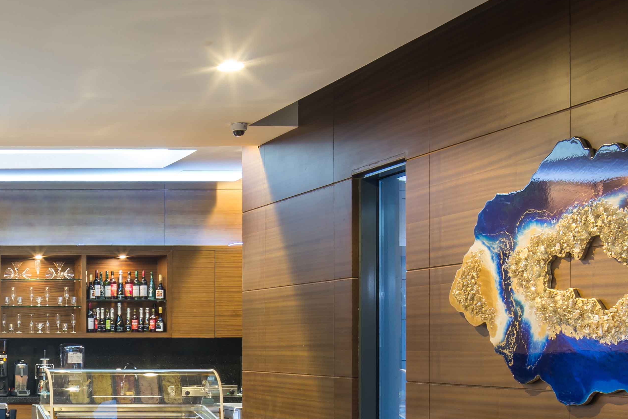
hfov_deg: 26.2
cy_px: 333
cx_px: -156
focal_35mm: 67
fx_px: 1169
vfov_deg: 20.1
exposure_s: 10
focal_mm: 23
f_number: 16
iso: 100
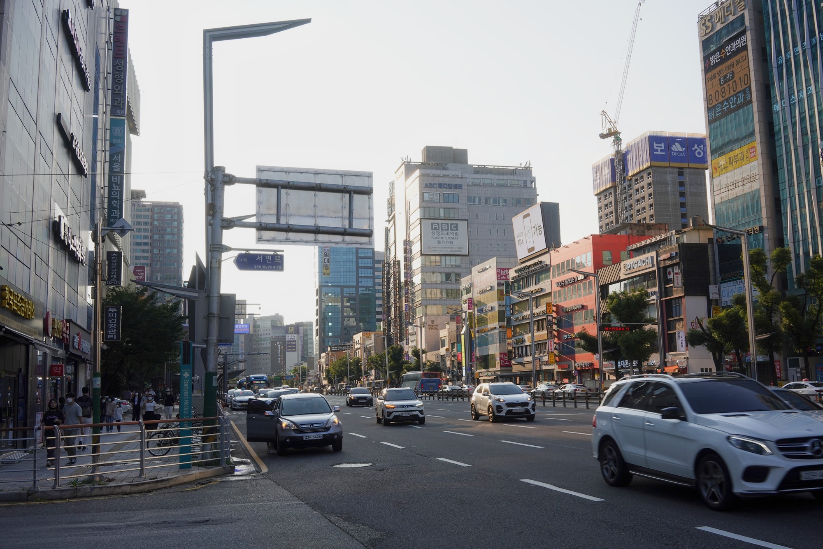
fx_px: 800
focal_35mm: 35
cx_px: 412
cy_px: 274
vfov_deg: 37.9
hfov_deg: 54.4
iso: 400
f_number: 18
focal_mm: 35
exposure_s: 1/100
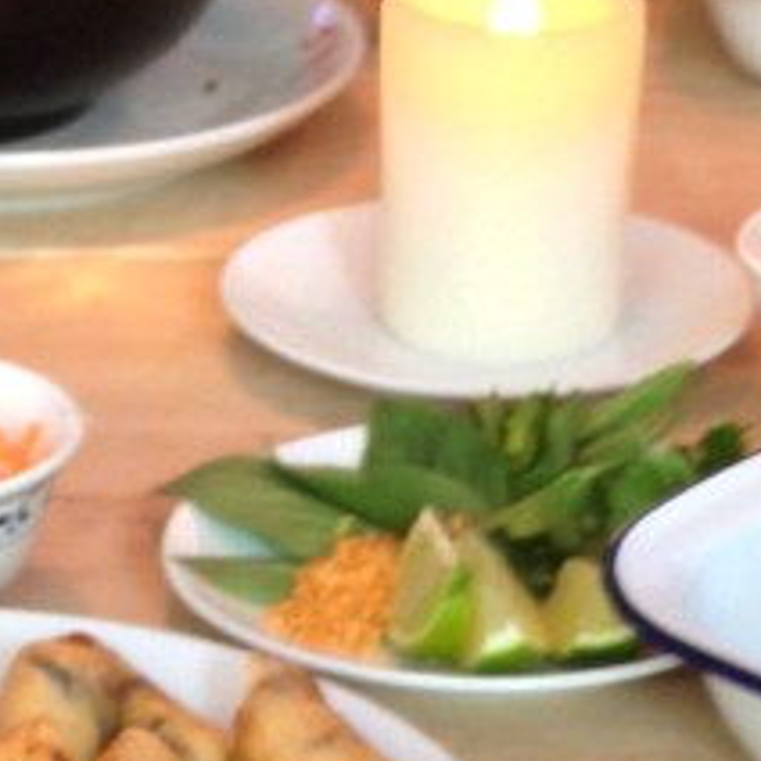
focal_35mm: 141
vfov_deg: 11.9
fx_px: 3507
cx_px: 452
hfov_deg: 12.4
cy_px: 1073
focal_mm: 4.12
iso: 80
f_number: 2.4
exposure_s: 1/20
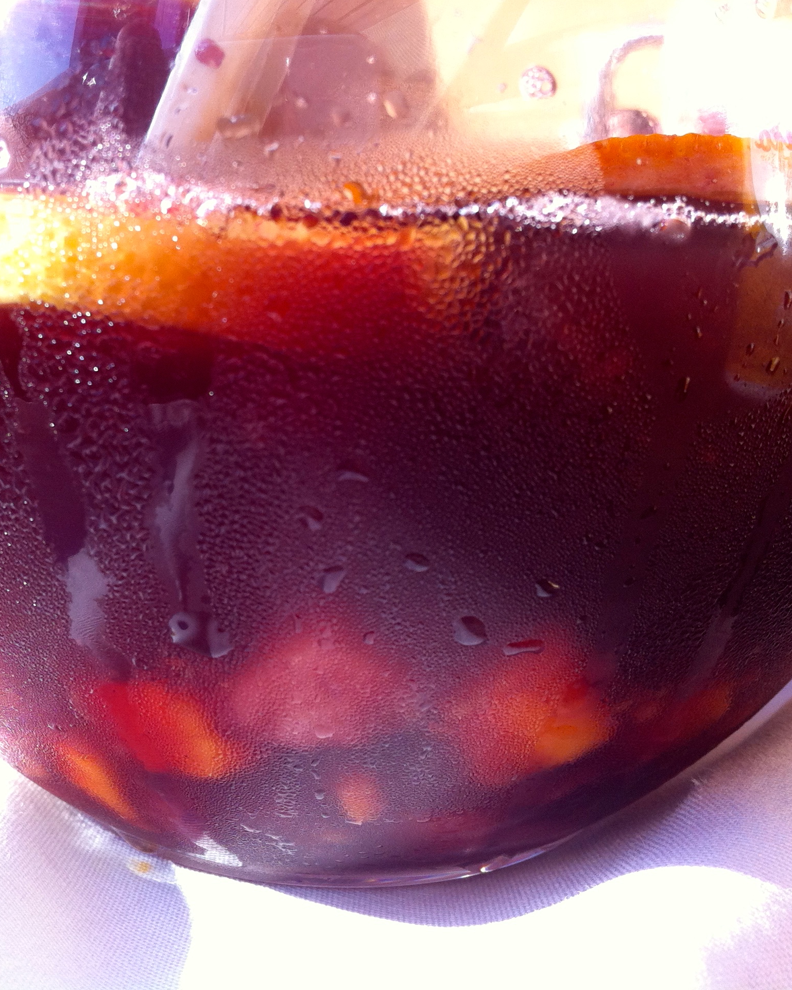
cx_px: 327
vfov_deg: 40.3
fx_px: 1348
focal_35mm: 46
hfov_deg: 32.7
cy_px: 492
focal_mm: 3.85
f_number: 2.8
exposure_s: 1/311
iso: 80
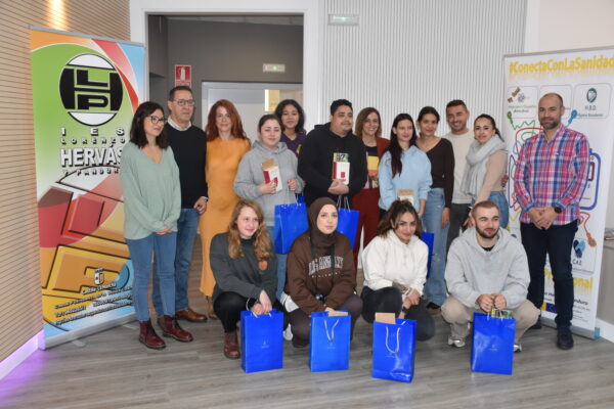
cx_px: 307
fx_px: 563
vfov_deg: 40.0
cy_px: 204
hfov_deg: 57.2
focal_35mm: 33
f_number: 3.5
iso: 800
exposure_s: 1/60
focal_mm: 22
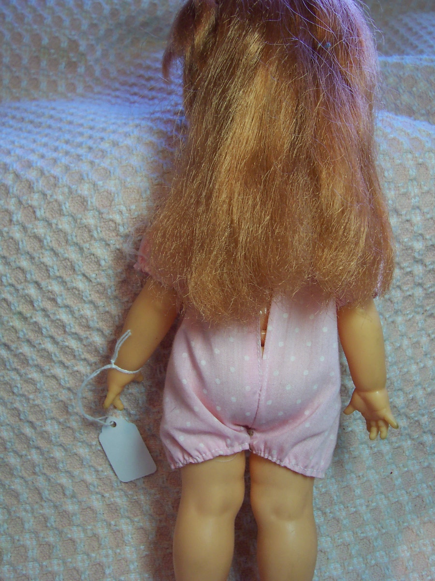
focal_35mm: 37
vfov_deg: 50.1
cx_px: 218
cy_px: 290
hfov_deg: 38.7
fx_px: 620
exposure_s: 1/45
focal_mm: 5.6
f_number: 2.8
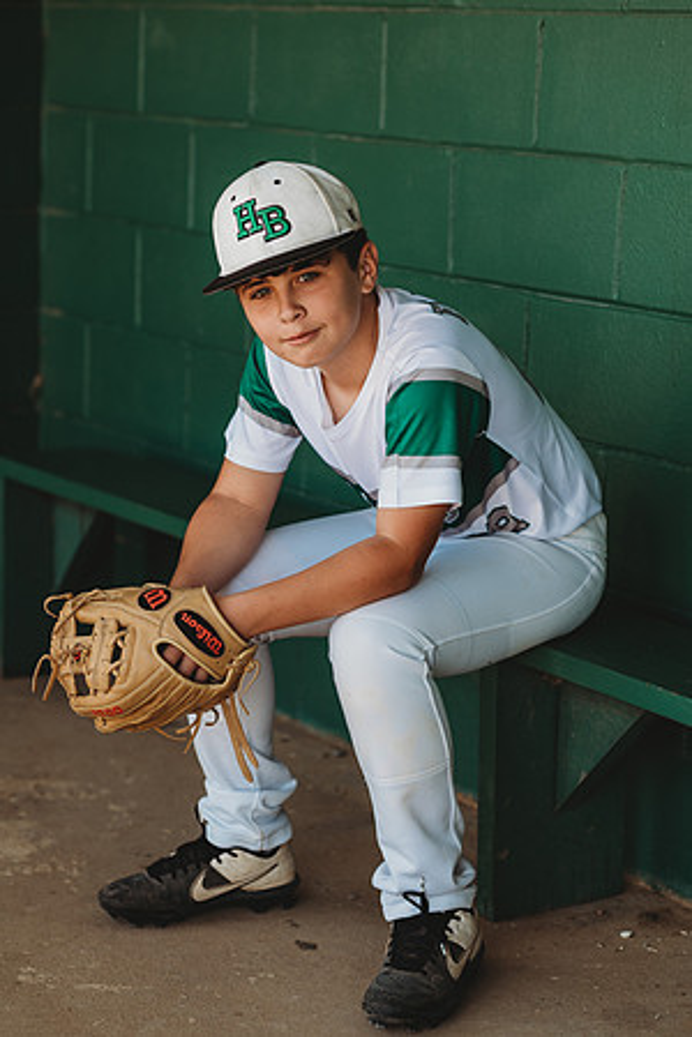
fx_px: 2451
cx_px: 346
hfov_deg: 16.1
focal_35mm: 85
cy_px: 518
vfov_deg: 23.9
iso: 160
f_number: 2.8
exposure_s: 1/200
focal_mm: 85
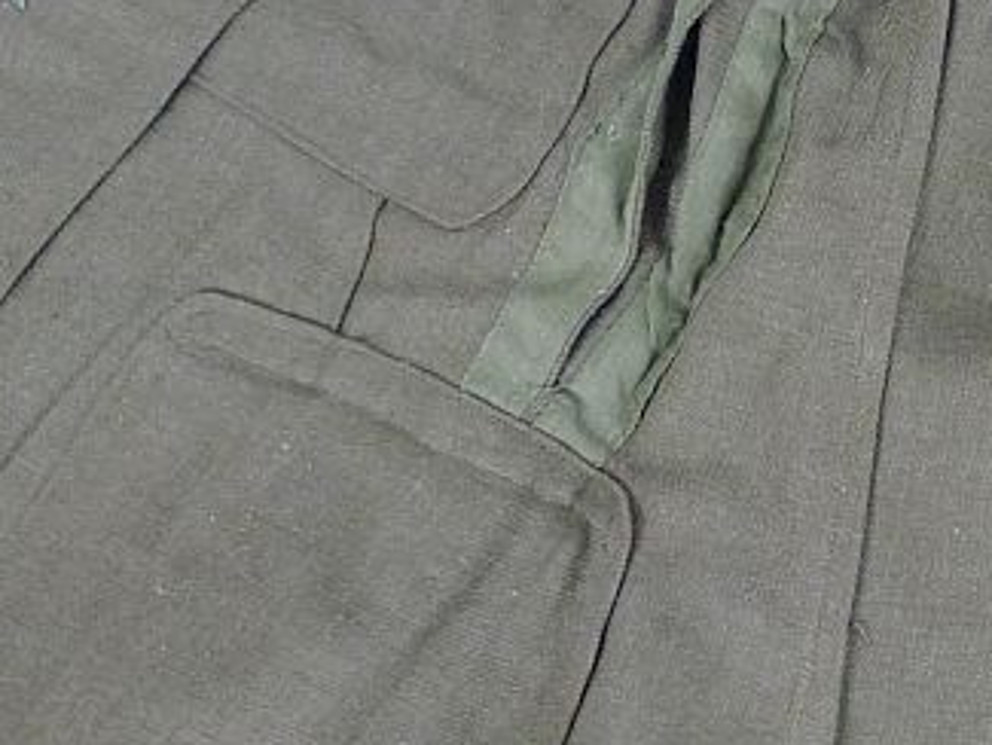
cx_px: 1148
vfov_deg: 24.4
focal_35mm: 59
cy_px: 125
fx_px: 1691
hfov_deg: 28.9
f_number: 3.3
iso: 320
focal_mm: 4.3
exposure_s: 1/60
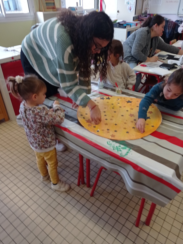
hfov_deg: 49.7
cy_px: 122
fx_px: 198
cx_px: 92
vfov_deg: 63.5
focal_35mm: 28
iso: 139
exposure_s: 1/100
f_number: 1.79
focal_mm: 4.74
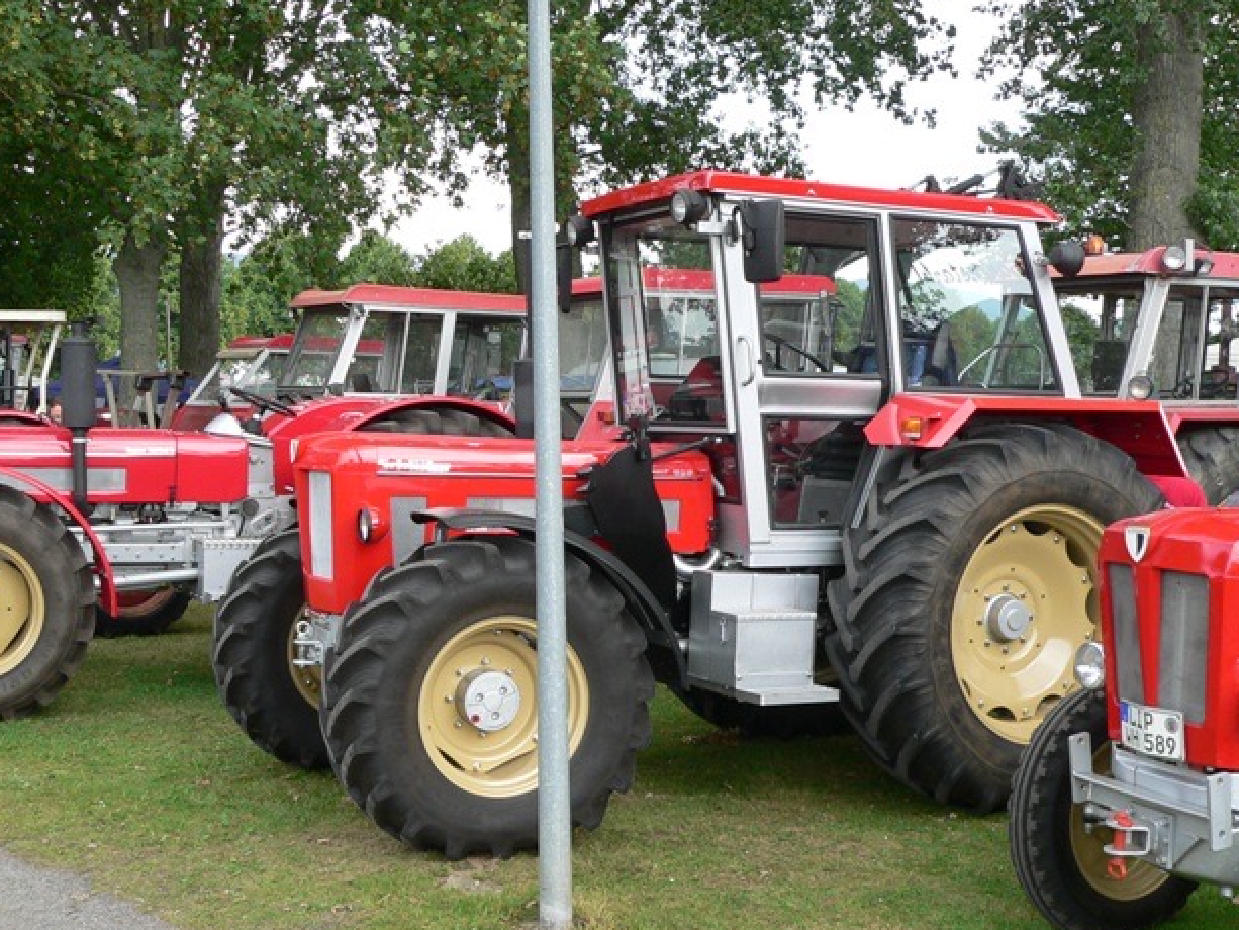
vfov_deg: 30.9
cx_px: 558
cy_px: 463
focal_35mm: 47
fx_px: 1683
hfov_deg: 40.4
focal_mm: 6
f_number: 3.7
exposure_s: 1/125
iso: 80
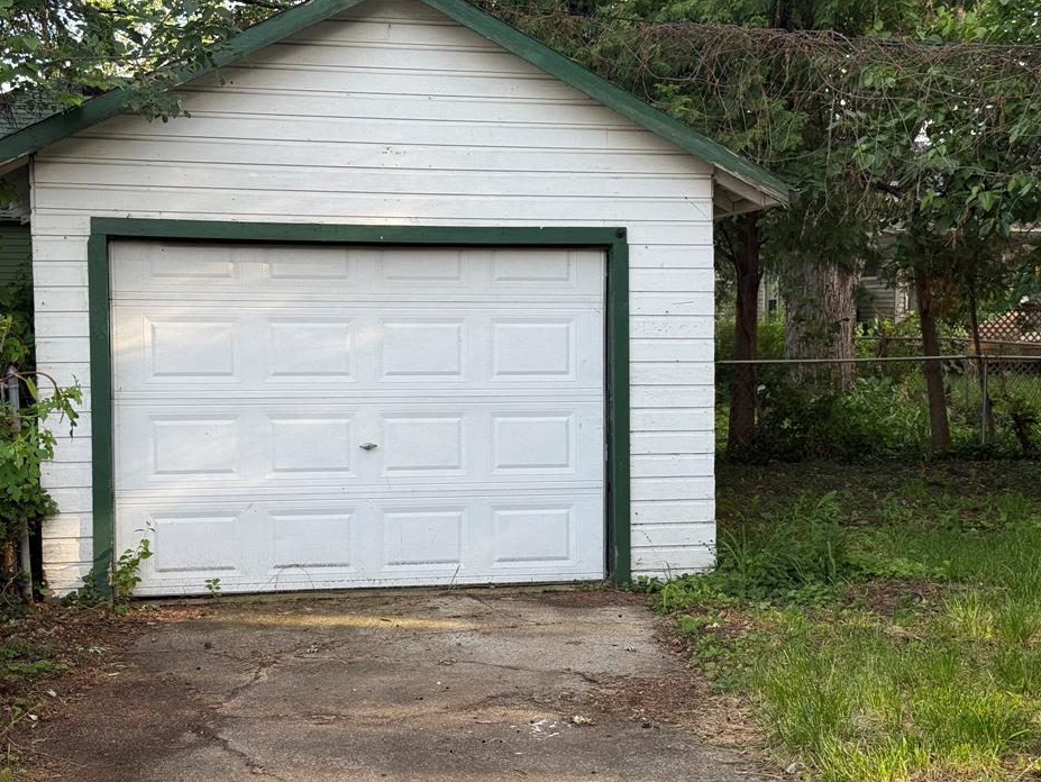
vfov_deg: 27.5
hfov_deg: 36.2
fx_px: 1594
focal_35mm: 53
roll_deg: +0.0
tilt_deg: -4.2
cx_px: 528
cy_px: 425
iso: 64
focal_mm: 6.76
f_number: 1.78
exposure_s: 1/359
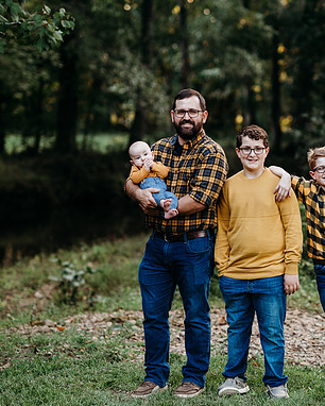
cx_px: 252
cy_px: 202
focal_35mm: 121
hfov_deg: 12.7
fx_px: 1454
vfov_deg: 15.9
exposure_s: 1/200
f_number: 2.2
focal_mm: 85
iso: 125
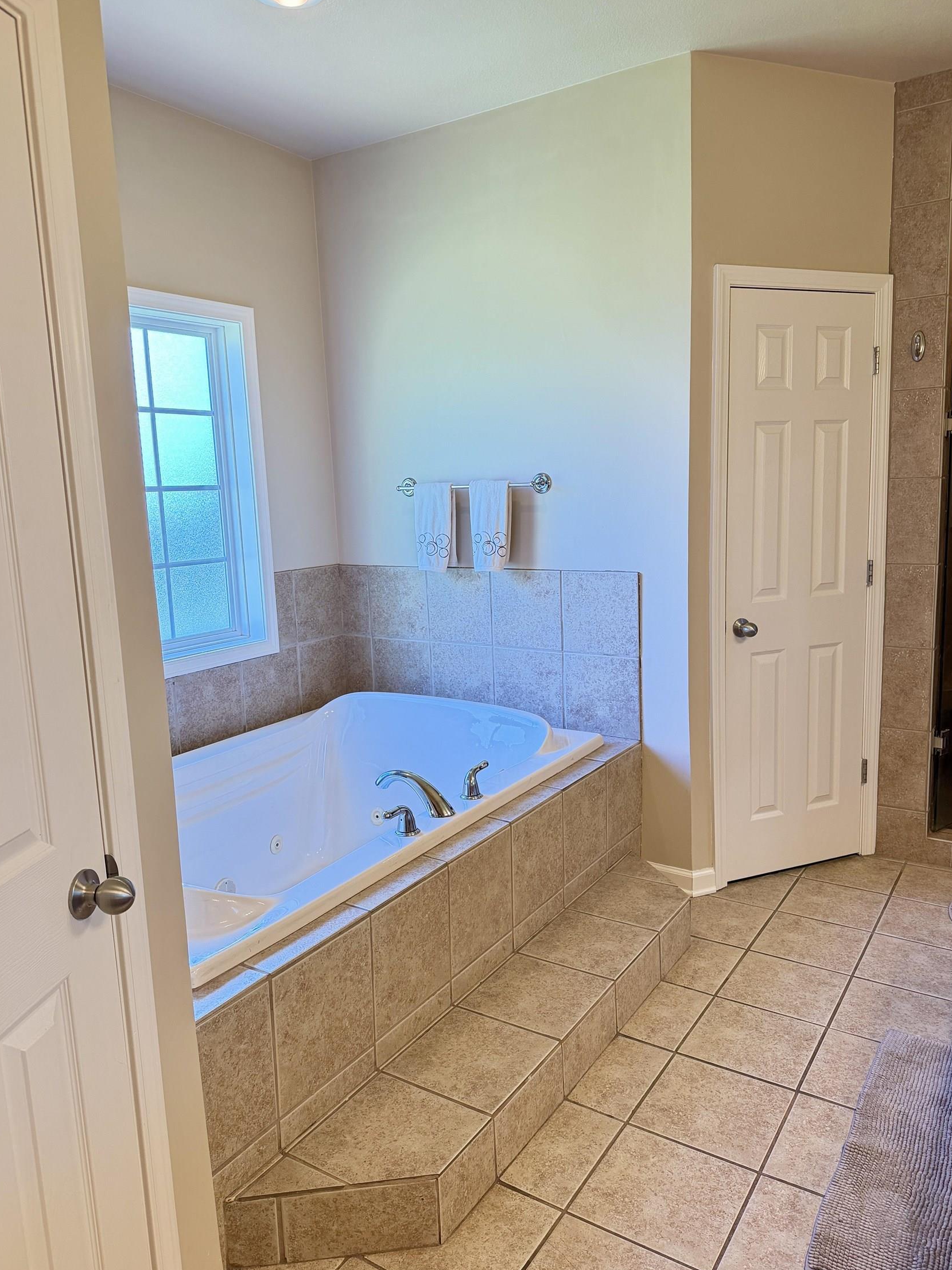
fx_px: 917
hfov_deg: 54.9
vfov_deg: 69.4
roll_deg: +2.5
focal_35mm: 25
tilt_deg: -9.1
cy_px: 630
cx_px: 472
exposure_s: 1/120
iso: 320
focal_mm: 6.76
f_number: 1.78
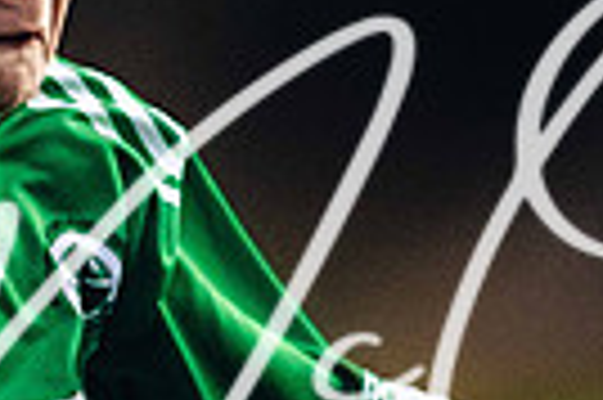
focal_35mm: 2003
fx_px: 33509
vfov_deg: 0.7
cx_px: -220
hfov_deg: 1.0
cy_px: -119
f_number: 2.8
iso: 4000
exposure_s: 1/500
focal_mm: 400
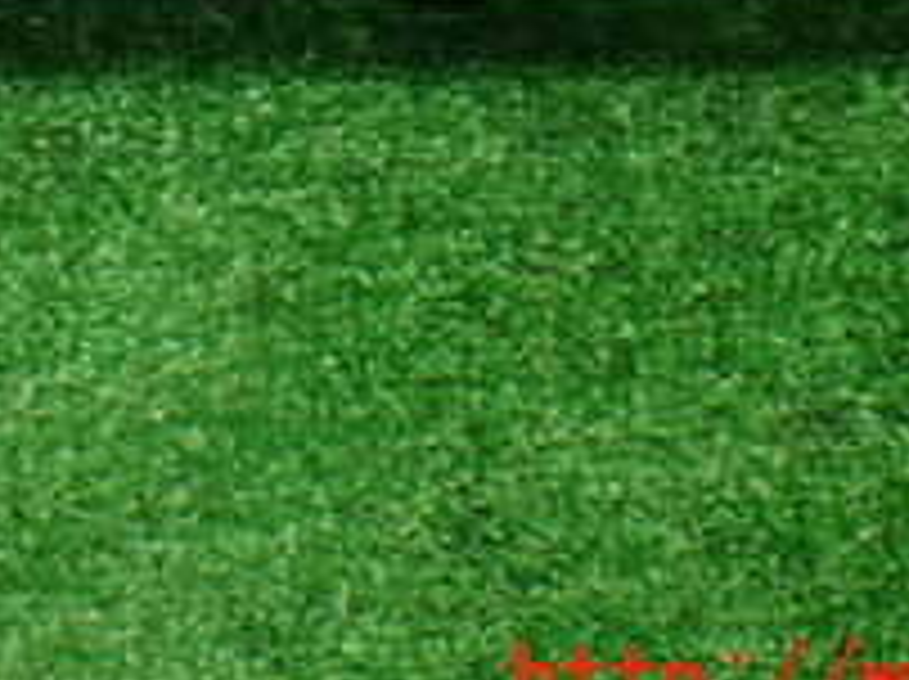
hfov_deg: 15.0
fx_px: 3436
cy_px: -270
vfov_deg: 11.0
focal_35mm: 131
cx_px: 180
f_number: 2.9
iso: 800
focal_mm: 7.84
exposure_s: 1/100
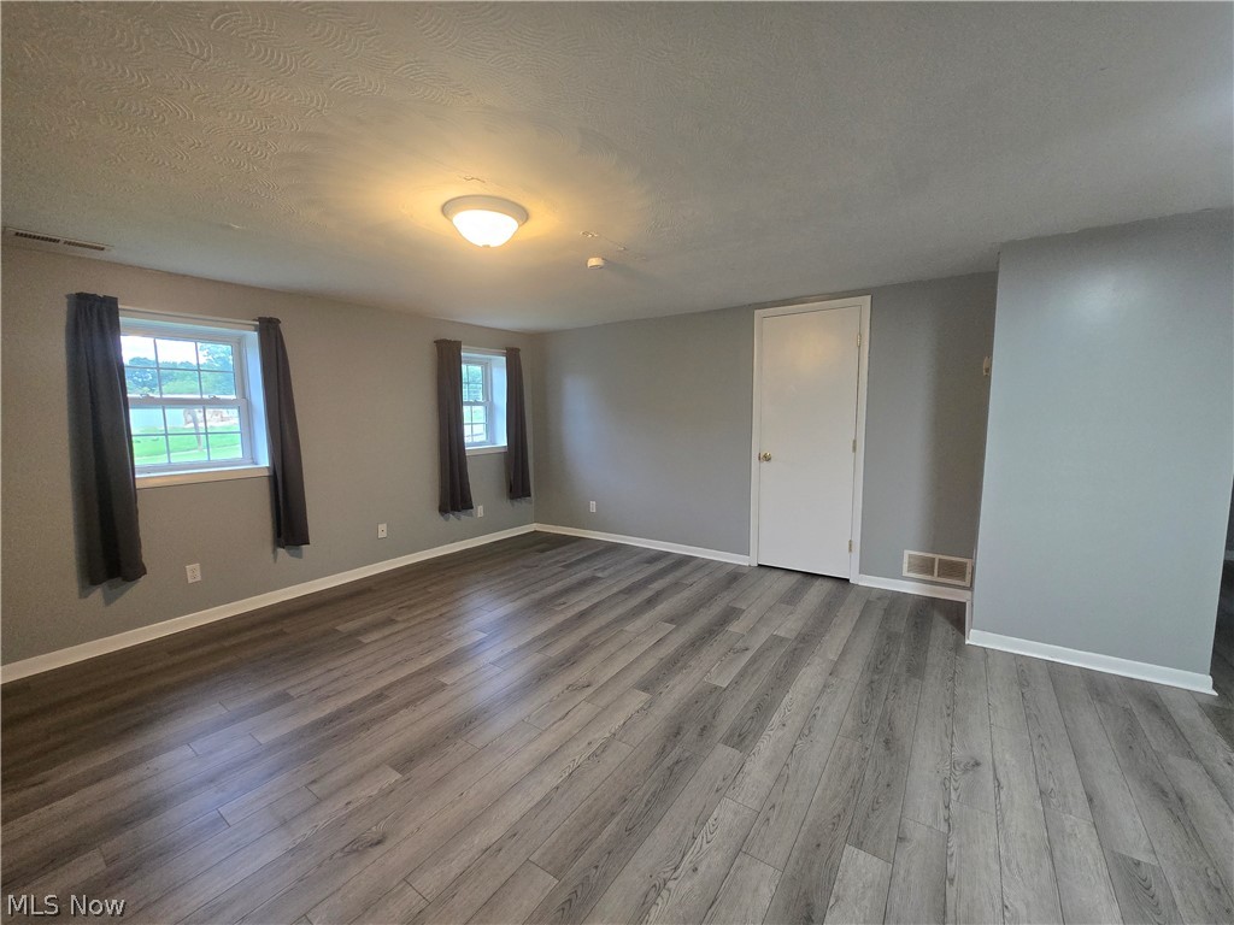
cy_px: 462
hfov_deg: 106.2
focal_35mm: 13
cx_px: 617
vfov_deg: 89.9
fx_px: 463
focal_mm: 2.2
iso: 500
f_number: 2.2
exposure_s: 1/60
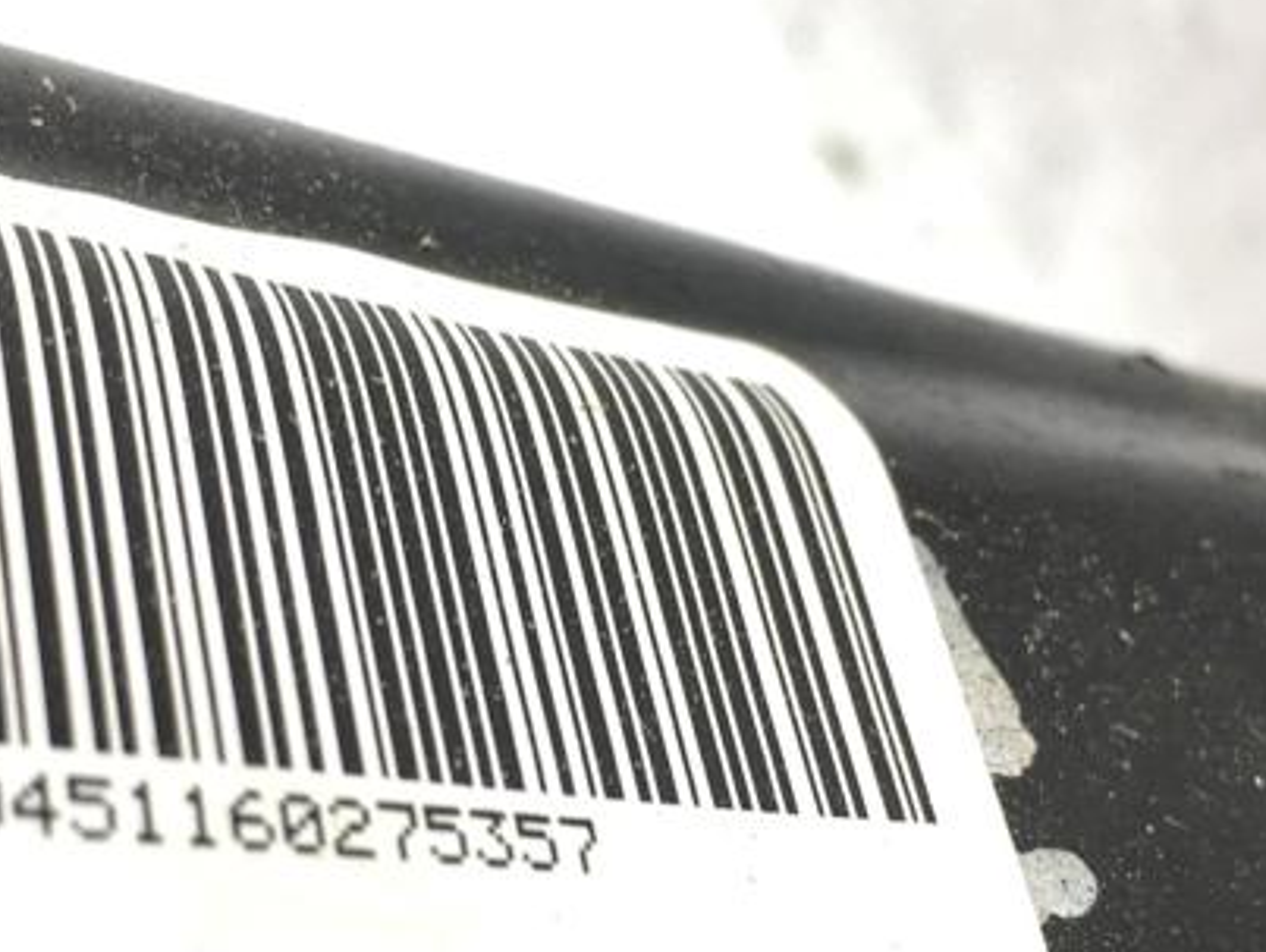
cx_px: 481
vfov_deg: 31.3
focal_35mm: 46
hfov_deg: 40.9
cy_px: 628
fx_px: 1684
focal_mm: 4.15
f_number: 2.2
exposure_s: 1/100
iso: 32
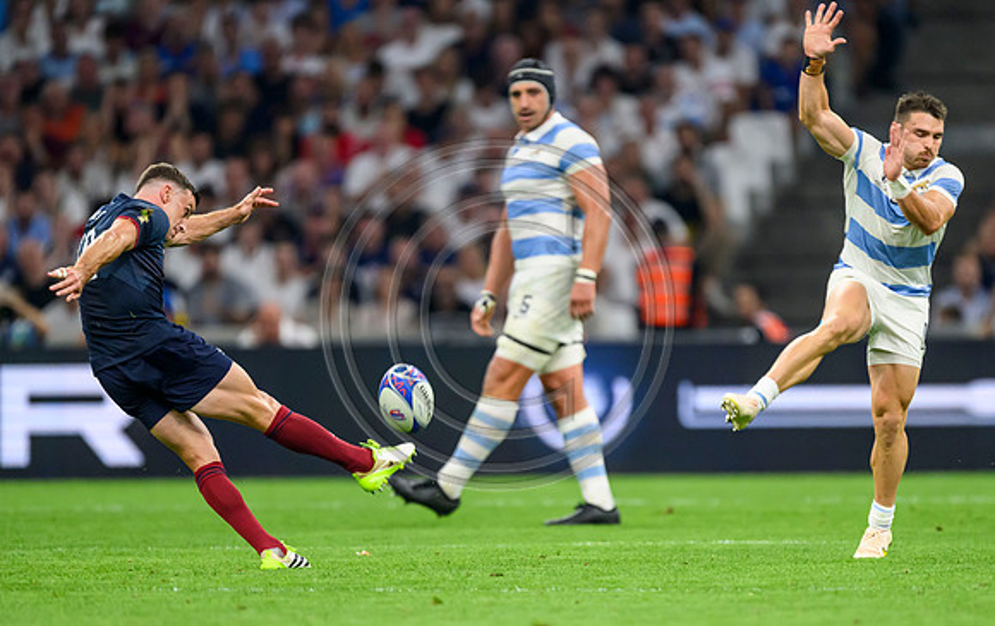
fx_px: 18675
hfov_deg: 3.1
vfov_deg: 1.9
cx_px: 521
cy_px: 400
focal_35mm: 687
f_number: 4
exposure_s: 1/1250
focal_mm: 560
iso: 4000
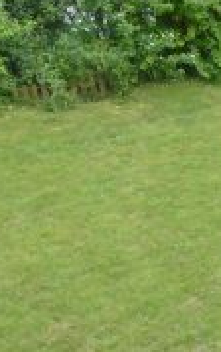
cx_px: 326
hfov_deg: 16.2
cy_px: 251
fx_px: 713
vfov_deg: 27.6
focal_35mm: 74
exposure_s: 1/125
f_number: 3.5
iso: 100
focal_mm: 4.5
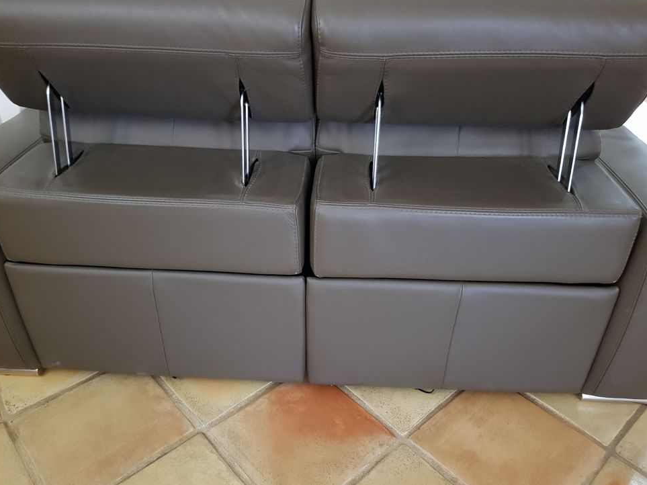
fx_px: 505
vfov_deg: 51.3
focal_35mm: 27
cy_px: 236
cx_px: 318
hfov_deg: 65.3
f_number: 1.7
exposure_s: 1/10
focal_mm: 4.2
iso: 250
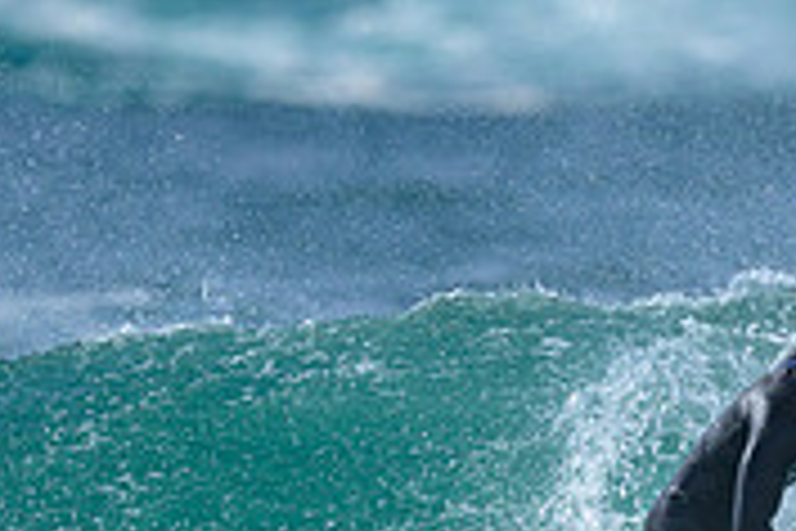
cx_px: 587
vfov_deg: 0.5
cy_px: 592
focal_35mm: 2849
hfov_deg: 0.7
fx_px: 62990
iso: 200
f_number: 6.3
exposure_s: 1/2000
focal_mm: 800
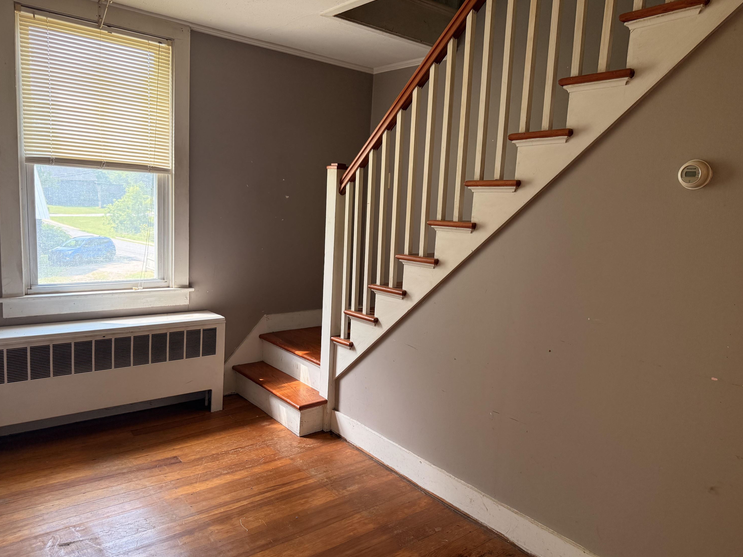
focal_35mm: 25
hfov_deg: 69.4
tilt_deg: -8.3
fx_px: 537
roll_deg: -2.6
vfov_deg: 54.9
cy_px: 276
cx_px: 361
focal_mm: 6.76
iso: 200
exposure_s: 1/218
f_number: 1.78
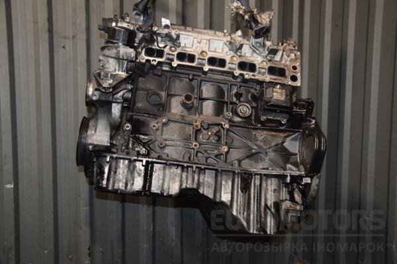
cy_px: 132
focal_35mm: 39
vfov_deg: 34.2
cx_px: 198
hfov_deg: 49.6
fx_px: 430
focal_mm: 26
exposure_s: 1/60
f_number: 5
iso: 800
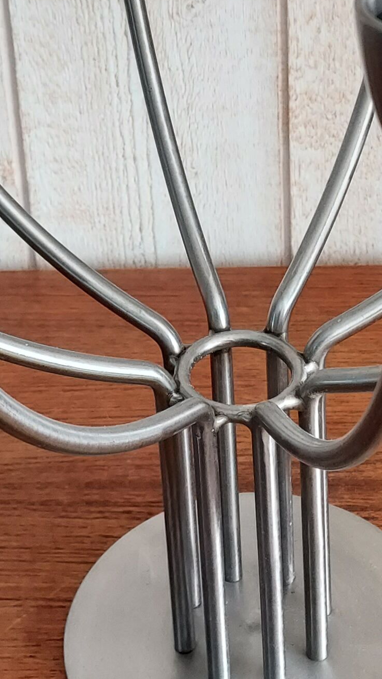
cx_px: 197
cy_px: 92
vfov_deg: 25.8
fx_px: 1441
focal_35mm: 80
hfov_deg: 15.1
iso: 160
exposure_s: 1/60
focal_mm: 4.6
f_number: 1.8
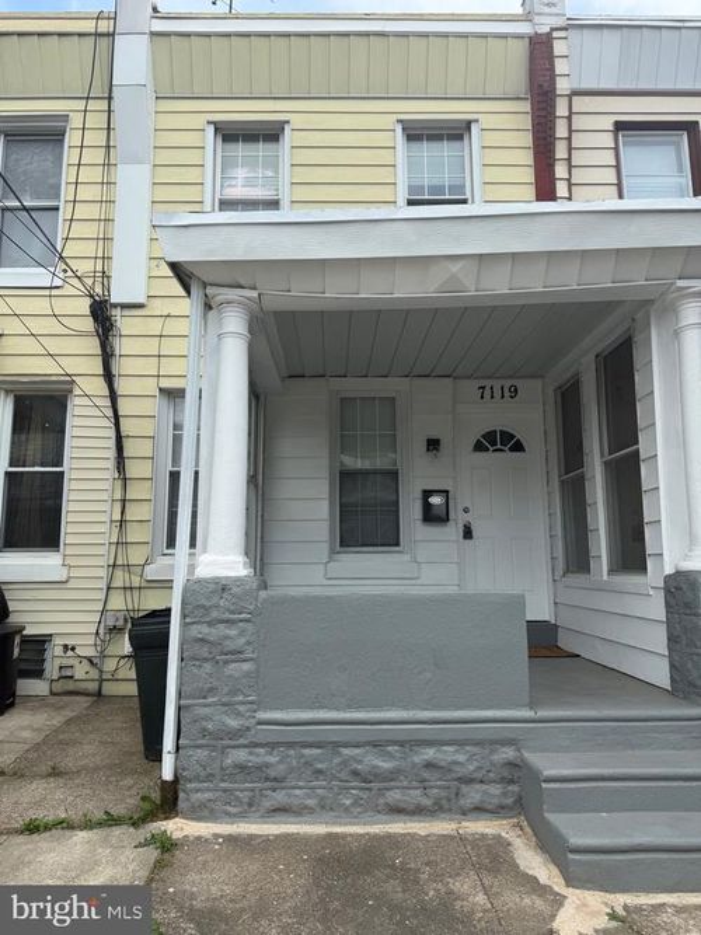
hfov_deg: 56.8
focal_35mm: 24
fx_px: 648
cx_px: 350
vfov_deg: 71.6
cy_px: 468
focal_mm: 6.76
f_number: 1.78
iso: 80
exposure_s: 1/2703
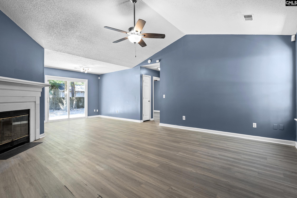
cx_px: 148
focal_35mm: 16
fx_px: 136
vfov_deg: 72.1
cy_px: 99
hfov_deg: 95.0
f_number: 6.3
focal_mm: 11
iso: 200
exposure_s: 1/2.5
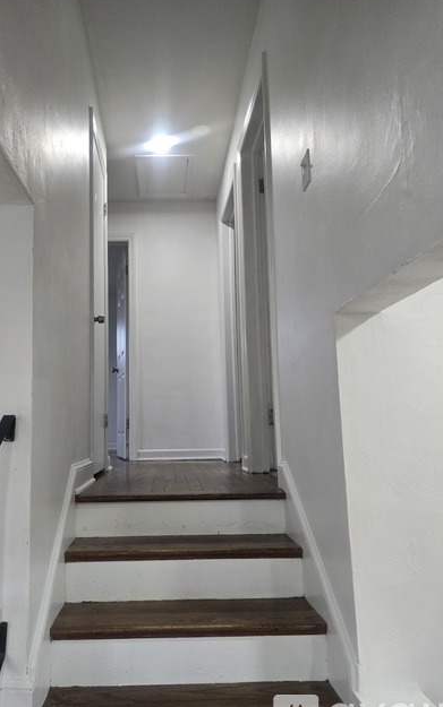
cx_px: 173
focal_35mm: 26
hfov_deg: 47.3
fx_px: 502
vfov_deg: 70.4
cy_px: 363
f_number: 1.7
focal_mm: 6.3
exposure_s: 1/120
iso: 200
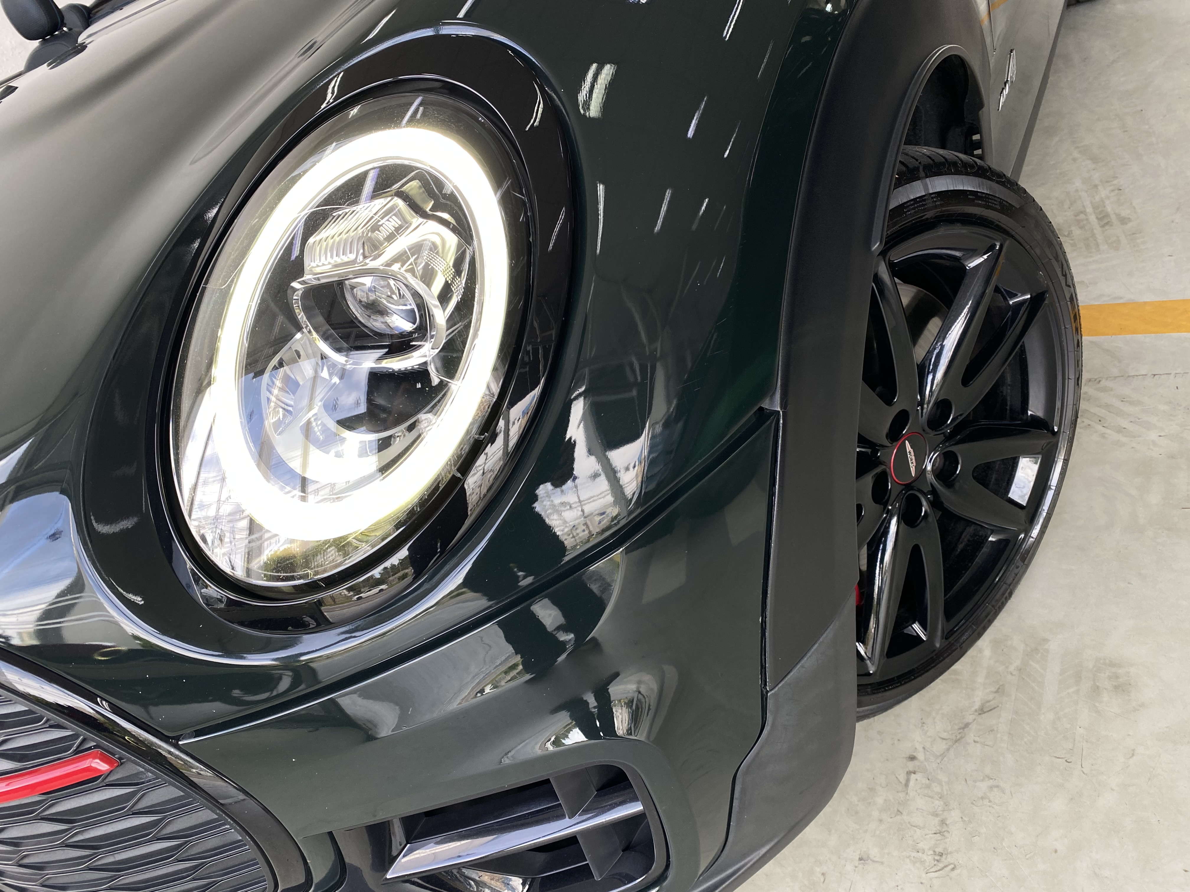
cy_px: 446
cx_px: 595
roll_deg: +23.5
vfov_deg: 53.1
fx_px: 894
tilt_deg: -30.7
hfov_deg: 67.3
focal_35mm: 26
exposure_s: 1/120
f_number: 1.8
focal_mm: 4.25
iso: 100
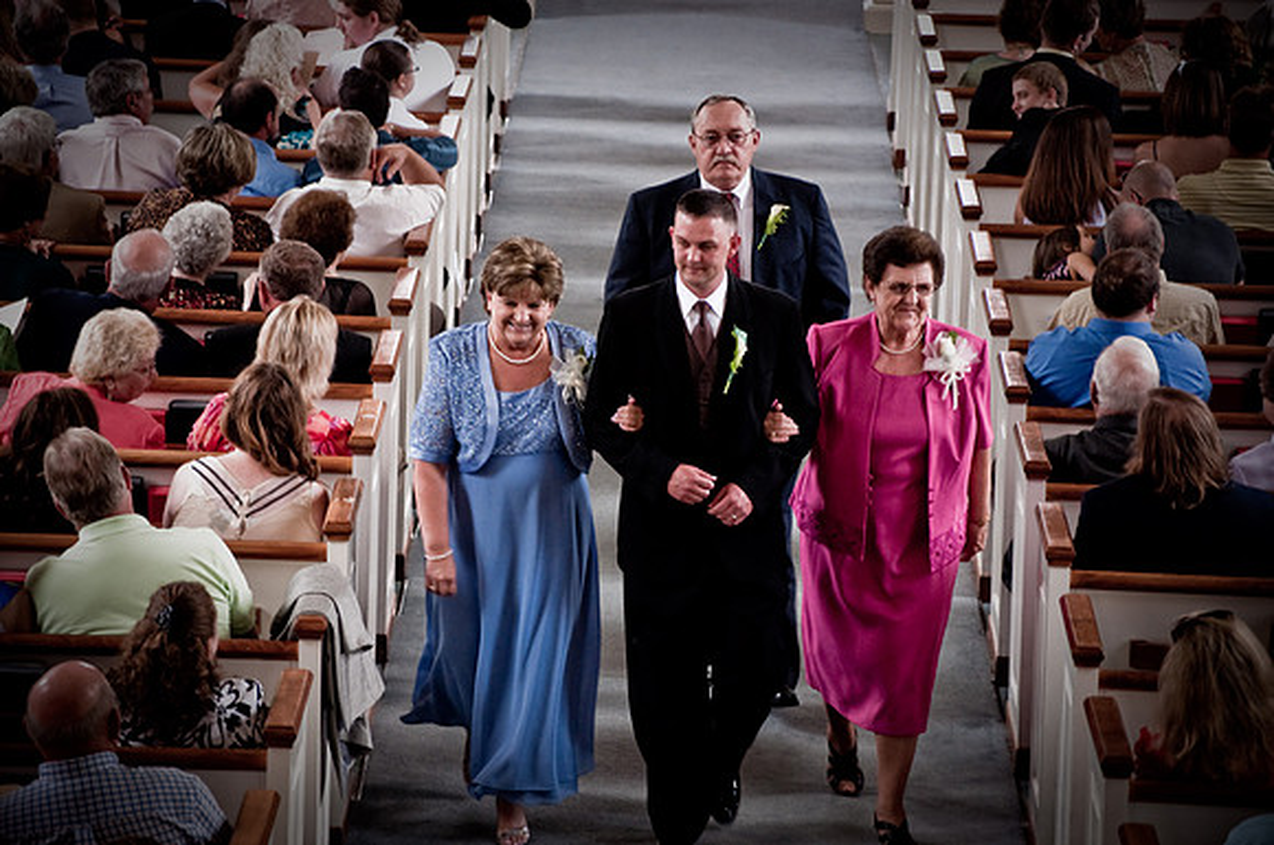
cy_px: 422
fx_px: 4877
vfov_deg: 9.9
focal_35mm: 138
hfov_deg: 14.9
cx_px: 637
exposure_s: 1/60
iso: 800
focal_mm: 92
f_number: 4.5
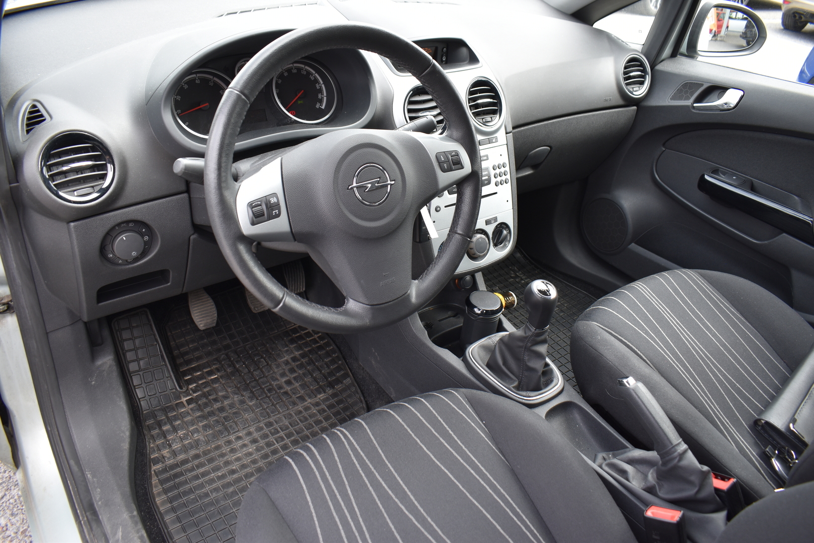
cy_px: 272
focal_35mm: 27
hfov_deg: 67.4
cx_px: 407
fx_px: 610
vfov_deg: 47.9
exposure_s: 1/125
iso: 250
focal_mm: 18
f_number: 5.6
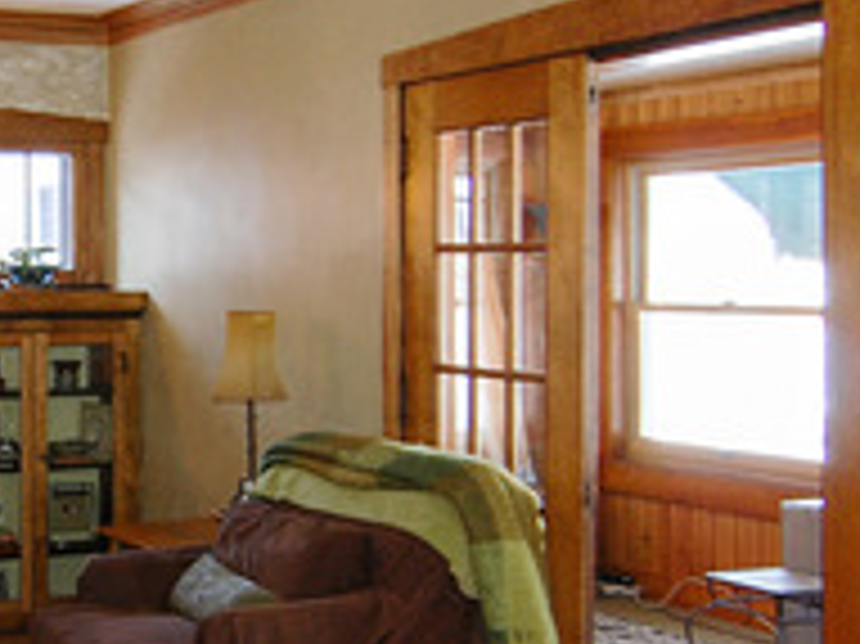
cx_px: 23
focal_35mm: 58
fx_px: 1440
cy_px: 482
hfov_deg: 31.1
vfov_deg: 24.9
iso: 200
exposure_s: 1/8
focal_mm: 12
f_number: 5.6
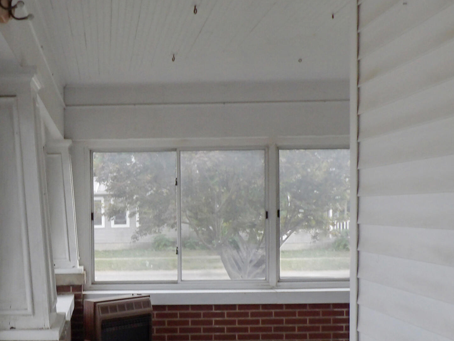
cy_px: 232
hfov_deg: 36.7
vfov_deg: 28.9
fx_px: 656
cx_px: 81
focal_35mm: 50
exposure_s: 1/32
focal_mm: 4.3
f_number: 3.2
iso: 200
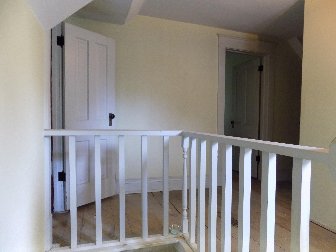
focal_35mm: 23
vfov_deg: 58.9
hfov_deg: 73.9
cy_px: 126
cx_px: 168
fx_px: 223
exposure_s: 1/15
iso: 400
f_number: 3.1
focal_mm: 4
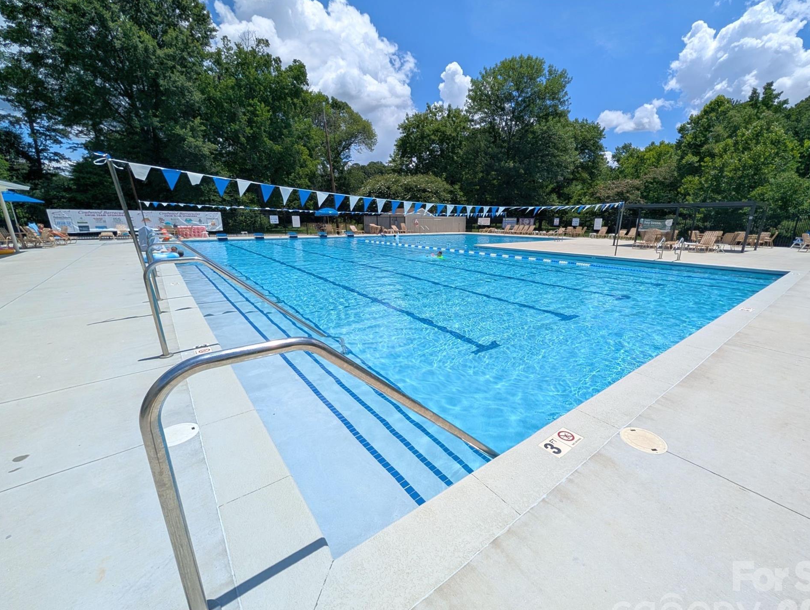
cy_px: 315
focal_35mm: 13
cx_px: 431
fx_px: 305
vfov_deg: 90.0
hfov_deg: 106.0
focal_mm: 2.02
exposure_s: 1/5848
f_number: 1.7
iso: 59
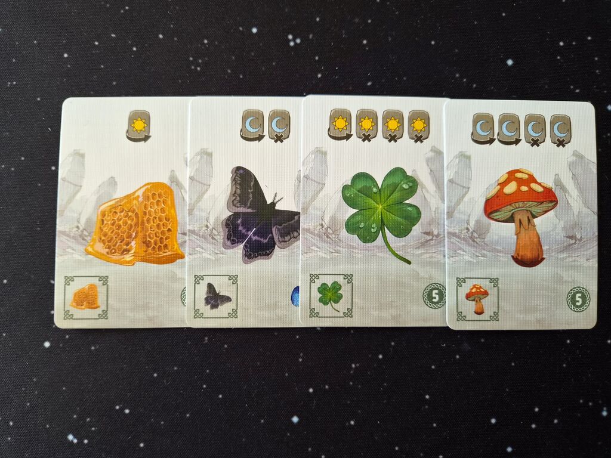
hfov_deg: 73.9
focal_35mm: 23
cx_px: 306
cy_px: 229
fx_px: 406
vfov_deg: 58.9
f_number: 1.8
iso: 320
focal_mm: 5.4
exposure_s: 1/100
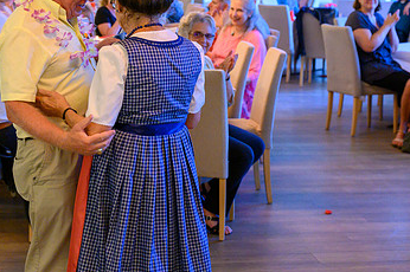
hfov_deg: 21.7
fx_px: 1070
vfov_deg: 14.5
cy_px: 91
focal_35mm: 94
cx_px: 197
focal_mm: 56
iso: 2800
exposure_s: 1/60
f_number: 4.5
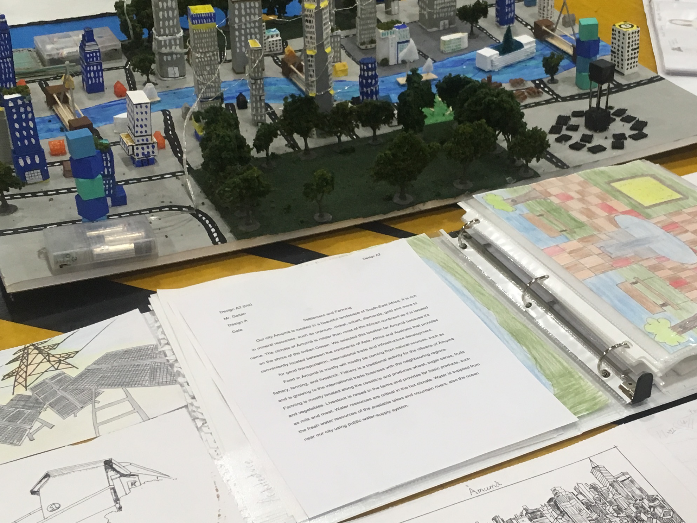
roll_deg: -1.7
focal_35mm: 59
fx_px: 1188
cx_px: 444
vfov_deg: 24.8
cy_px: 252
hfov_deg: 32.5
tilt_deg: -30.3
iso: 40
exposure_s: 1/30
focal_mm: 4.15
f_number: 2.2
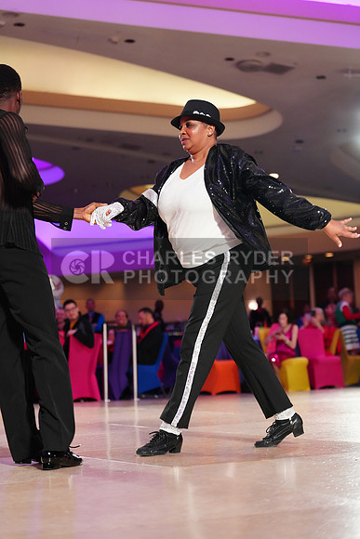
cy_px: 270
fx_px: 1049
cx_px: 180
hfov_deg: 19.5
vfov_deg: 28.8
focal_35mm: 70
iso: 4000
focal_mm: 70
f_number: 3.2
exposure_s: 1/500
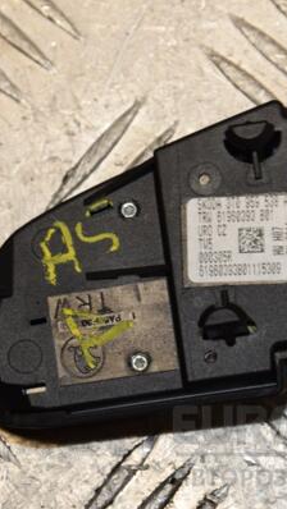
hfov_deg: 4.9
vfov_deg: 8.7
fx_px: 3364
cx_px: 149
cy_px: 254
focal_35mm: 249
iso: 800
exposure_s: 1/200
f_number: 9
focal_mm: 105
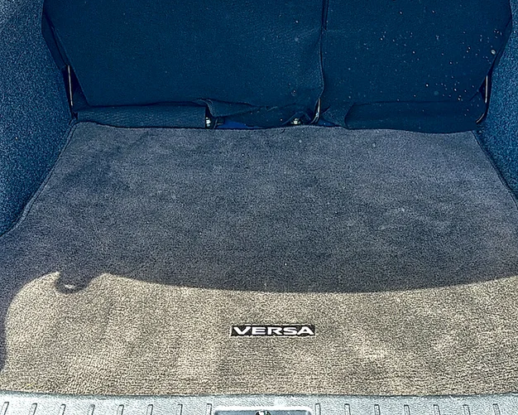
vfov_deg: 41.2
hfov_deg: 50.2
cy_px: 209
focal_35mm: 36
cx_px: 276
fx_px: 552
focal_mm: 6.86
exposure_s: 1/314
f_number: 1.78
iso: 100
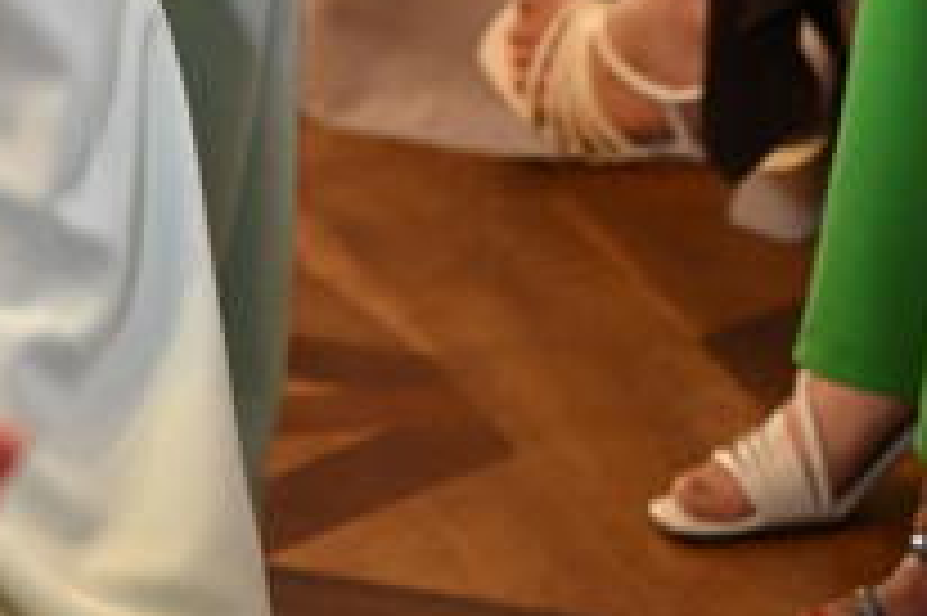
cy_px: -1009
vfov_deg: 3.3
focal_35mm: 412
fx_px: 10600
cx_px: -68
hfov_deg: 5.0
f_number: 2.8
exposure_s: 1/400
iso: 4000
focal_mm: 82
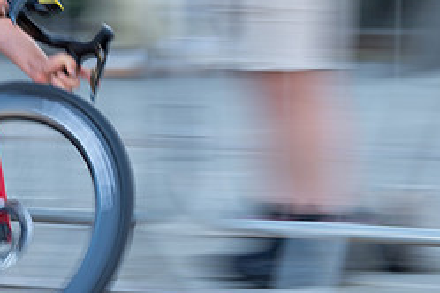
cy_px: -102
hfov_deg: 7.1
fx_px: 3520
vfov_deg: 4.7
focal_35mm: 288
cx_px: -104
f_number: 2.8
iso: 100
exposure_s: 1/80
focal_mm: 76
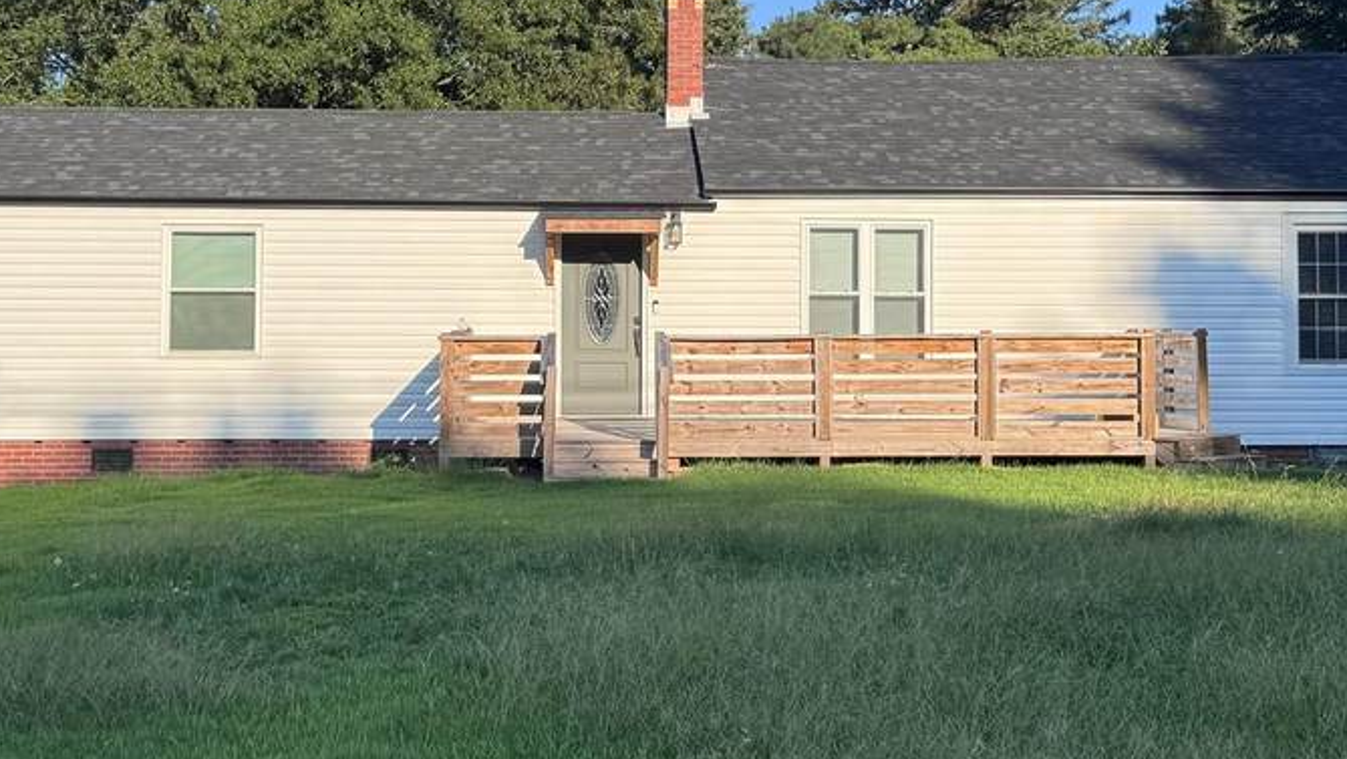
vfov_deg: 23.9
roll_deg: +0.4
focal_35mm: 50
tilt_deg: +2.0
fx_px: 1787
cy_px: 264
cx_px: 612
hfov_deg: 41.3
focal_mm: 6.76
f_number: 1.78
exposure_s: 1/2710
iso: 80
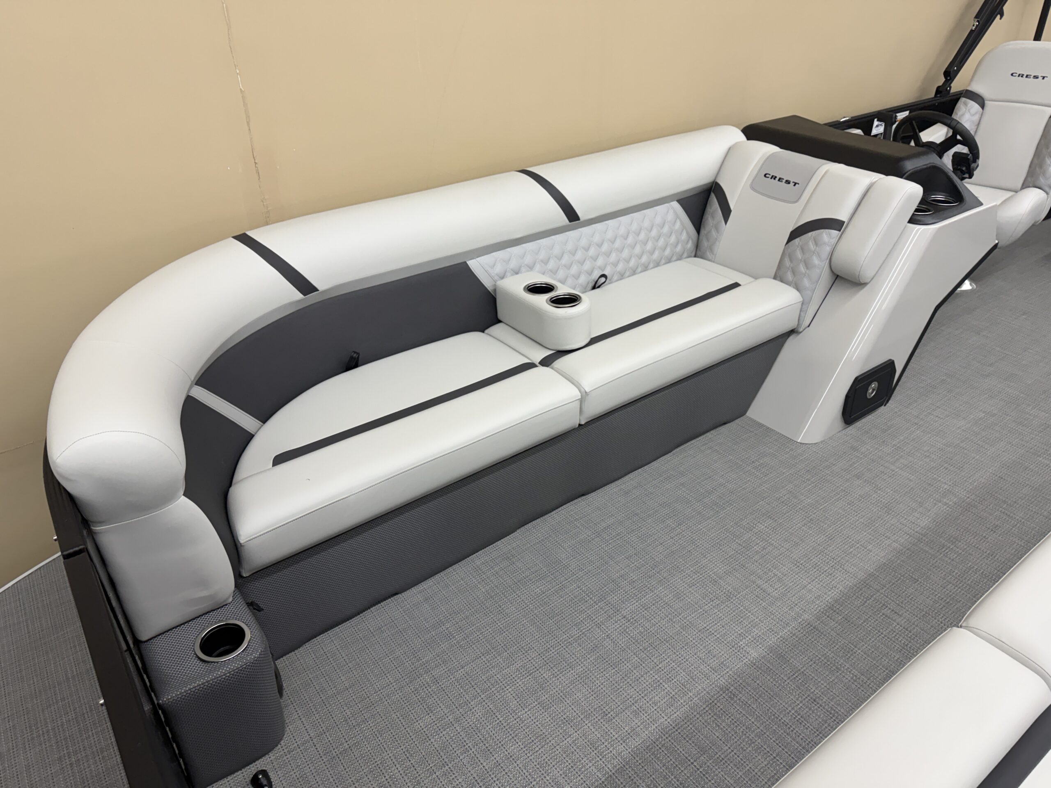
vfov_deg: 56.8
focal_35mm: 24
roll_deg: -0.5
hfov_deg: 71.6
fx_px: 729
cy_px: 394
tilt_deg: -31.6
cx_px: 526
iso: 160
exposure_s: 1/120
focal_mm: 6.76
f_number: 1.78
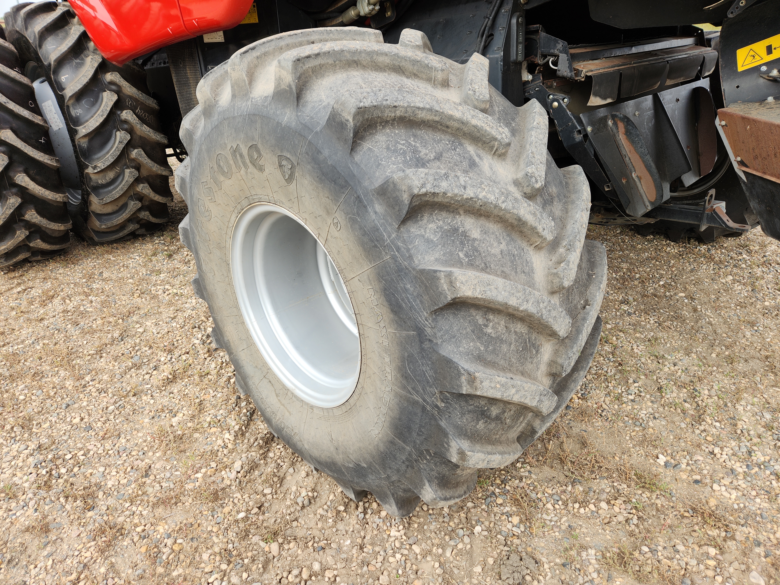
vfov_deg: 58.9
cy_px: 292
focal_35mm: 23
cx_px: 390
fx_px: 518
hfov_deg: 73.9
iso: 20
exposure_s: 1/224
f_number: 1.8
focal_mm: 5.4
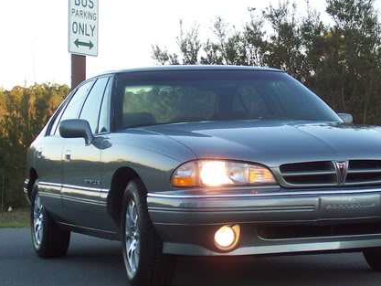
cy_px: 124
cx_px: 258
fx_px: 1200
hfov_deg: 18.0
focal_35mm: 109
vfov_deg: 13.6
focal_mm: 10.8
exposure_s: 1/90
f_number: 4
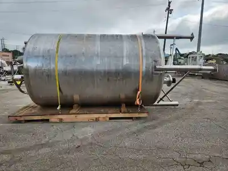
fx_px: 151
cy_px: 86
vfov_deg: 58.9
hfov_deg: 73.9
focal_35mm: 23
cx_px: 114
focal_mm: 5.4
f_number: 1.8
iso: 20
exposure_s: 1/1746
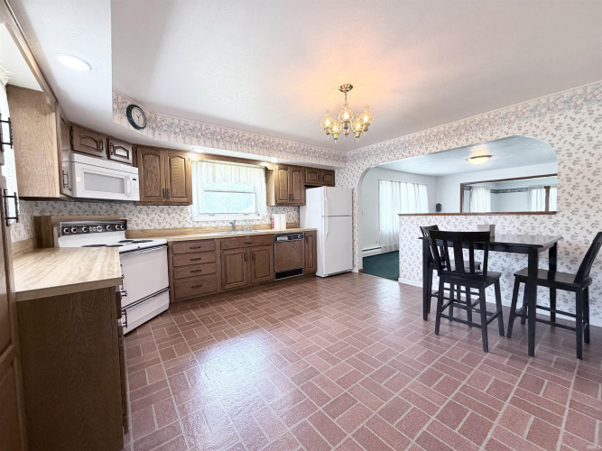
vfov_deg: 85.7
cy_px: 226
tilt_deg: +0.7
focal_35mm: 14
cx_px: 301
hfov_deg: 102.1
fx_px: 243
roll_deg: +2.3
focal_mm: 2.22
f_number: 2.2
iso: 200
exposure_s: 1/120
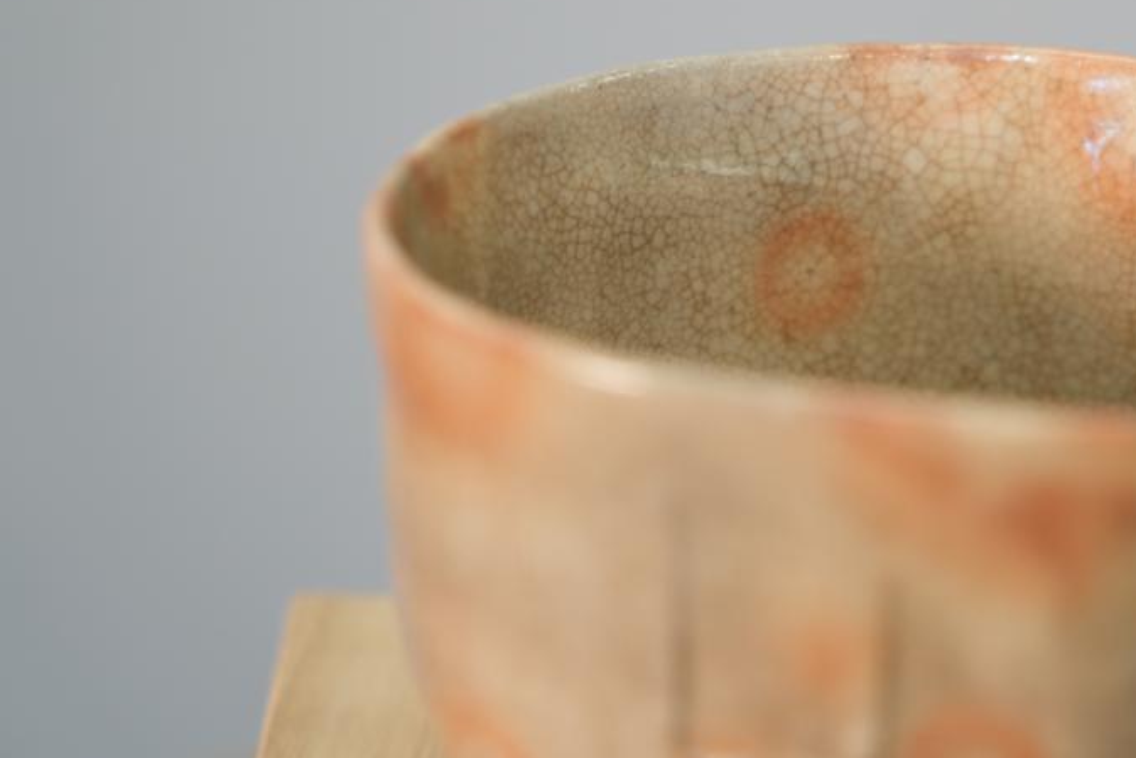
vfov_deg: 8.1
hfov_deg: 12.1
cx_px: 886
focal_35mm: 169
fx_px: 5334
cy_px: 153
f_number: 4
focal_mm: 105
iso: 800
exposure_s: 1/125
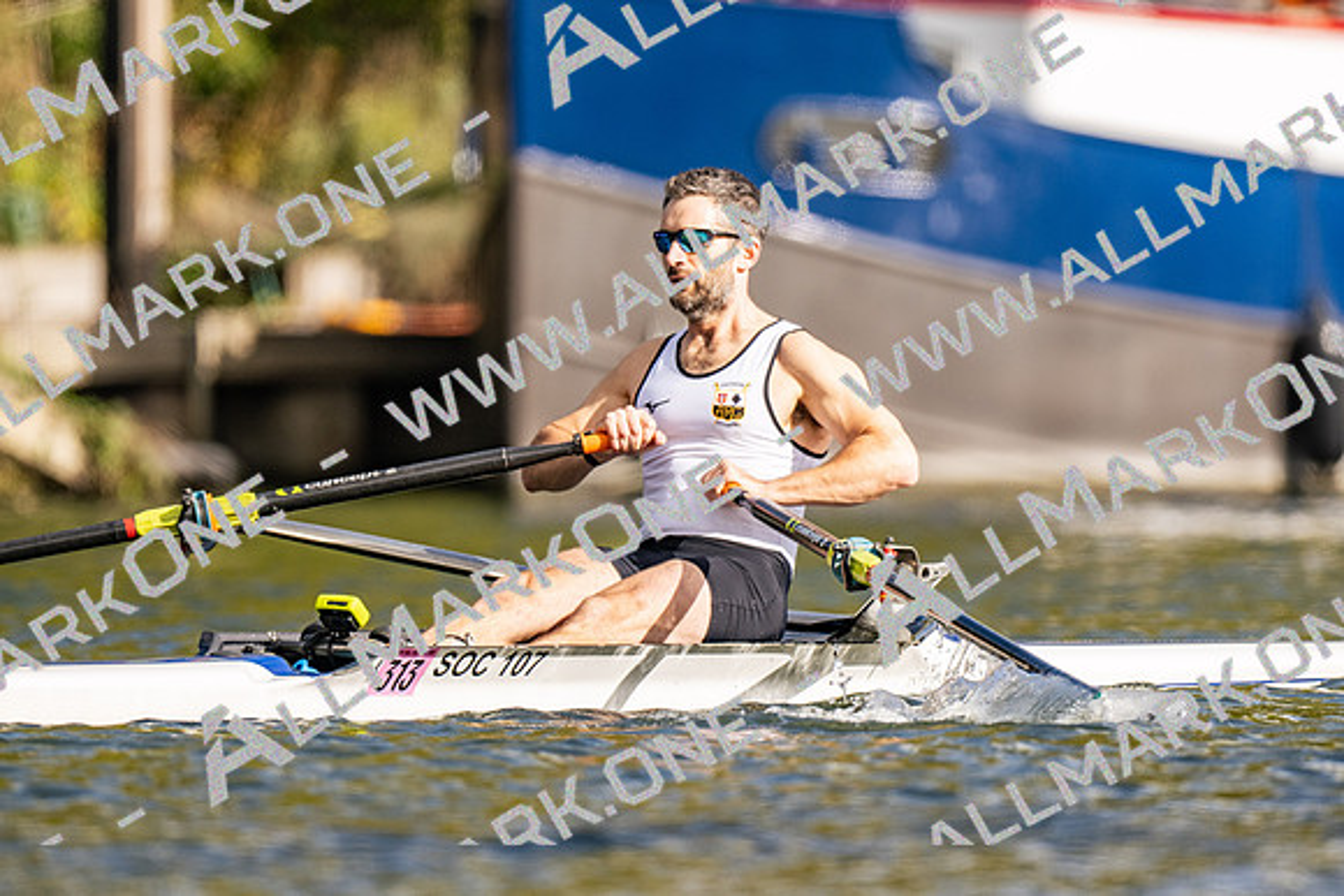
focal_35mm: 900
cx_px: 672
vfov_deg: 1.5
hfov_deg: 2.3
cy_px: 448
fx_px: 33624
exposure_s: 1/2500
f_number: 4
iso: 160
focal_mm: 600
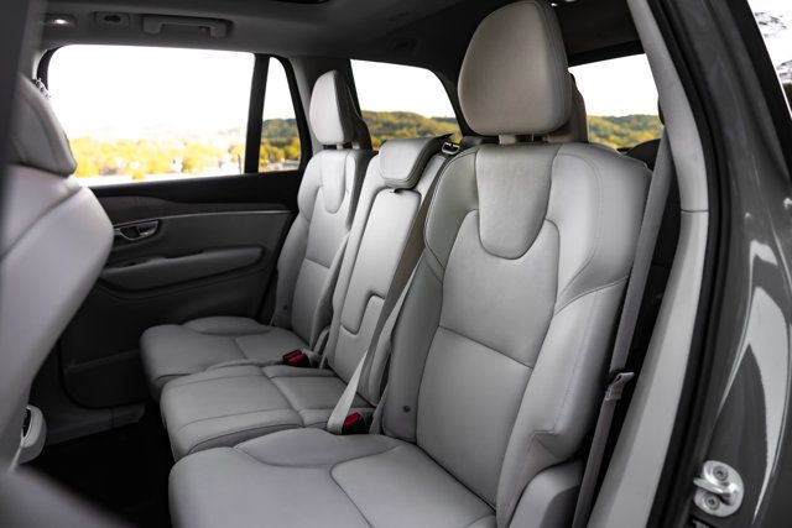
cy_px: 264
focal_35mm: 24
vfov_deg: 53.2
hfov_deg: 73.7
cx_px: 396
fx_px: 528
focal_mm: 24
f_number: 2.8
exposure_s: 1/250
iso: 640
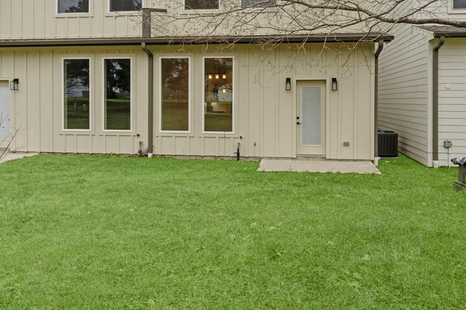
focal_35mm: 25
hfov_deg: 70.6
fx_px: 327
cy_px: 104
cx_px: 262
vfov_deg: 49.9
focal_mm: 18.2
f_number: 10
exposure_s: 1/30
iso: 125
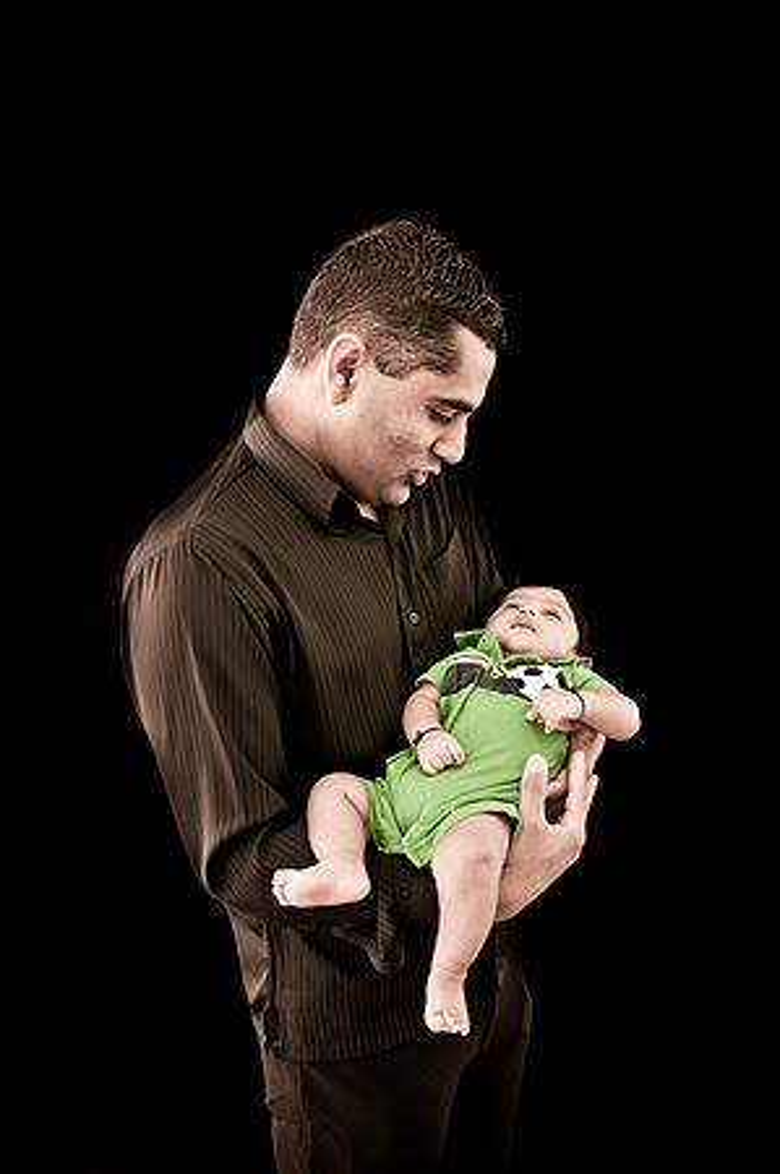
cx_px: 390
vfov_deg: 53.2
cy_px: 587
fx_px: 1173
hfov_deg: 36.8
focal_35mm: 36
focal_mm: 24
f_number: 2.8
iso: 100
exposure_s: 1/60
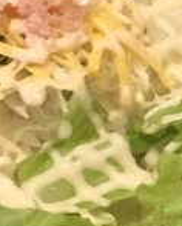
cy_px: 138
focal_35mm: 197
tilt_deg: -50.8
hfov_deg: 7.5
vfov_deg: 9.8
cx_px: 369
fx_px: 1324
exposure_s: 1/15
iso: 40
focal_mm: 4.15
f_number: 2.2
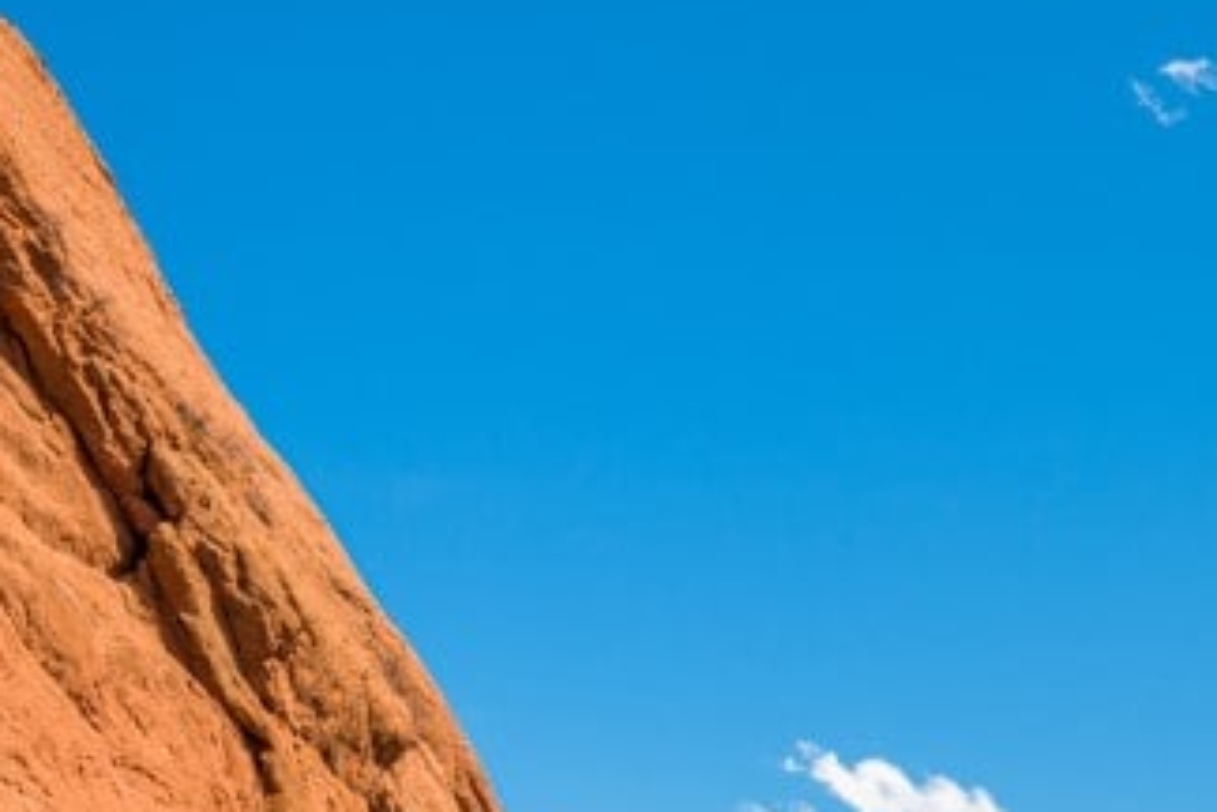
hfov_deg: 14.8
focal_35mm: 128
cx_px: 1859
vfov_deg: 10.4
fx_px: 4327
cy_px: 1154
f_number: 8
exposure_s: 1/500
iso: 64
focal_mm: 36
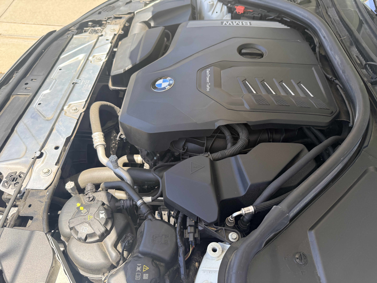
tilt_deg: -49.3
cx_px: 188
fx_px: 261
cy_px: 142
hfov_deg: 71.6
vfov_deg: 56.8
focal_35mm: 24
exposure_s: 1/979
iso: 100
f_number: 1.78
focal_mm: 6.76
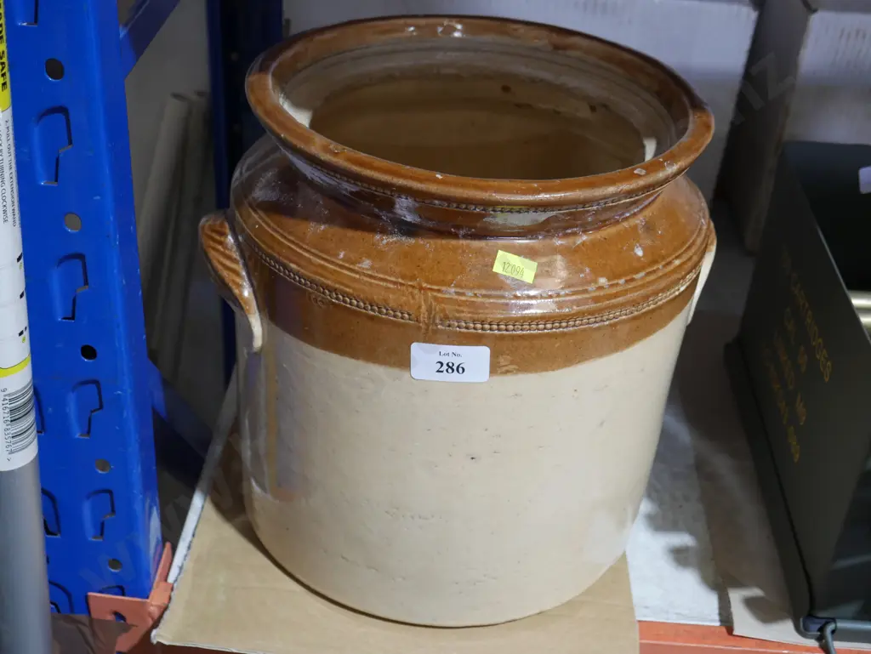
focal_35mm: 46
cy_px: 327
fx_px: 1158
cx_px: 436
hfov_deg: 41.2
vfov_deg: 31.5
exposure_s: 1/60
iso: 800
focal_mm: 23
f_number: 5.1
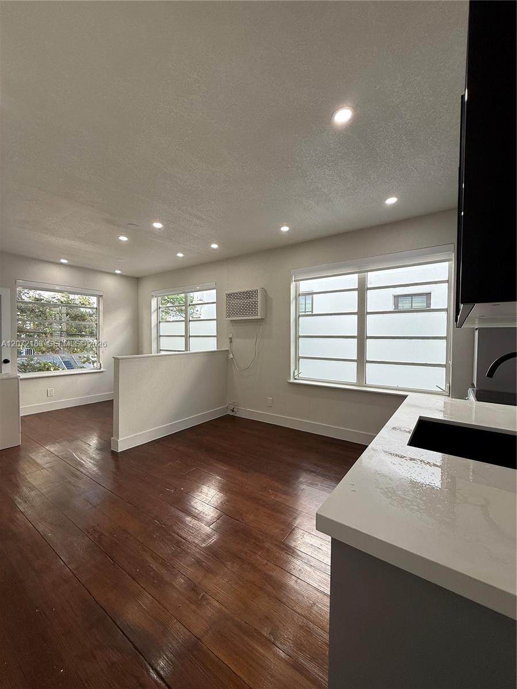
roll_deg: -1.4
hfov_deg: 85.7
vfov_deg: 102.1
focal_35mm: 14
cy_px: 344
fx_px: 279
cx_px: 258
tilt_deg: -0.8
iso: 64
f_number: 2.2
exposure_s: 1/195
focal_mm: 2.22
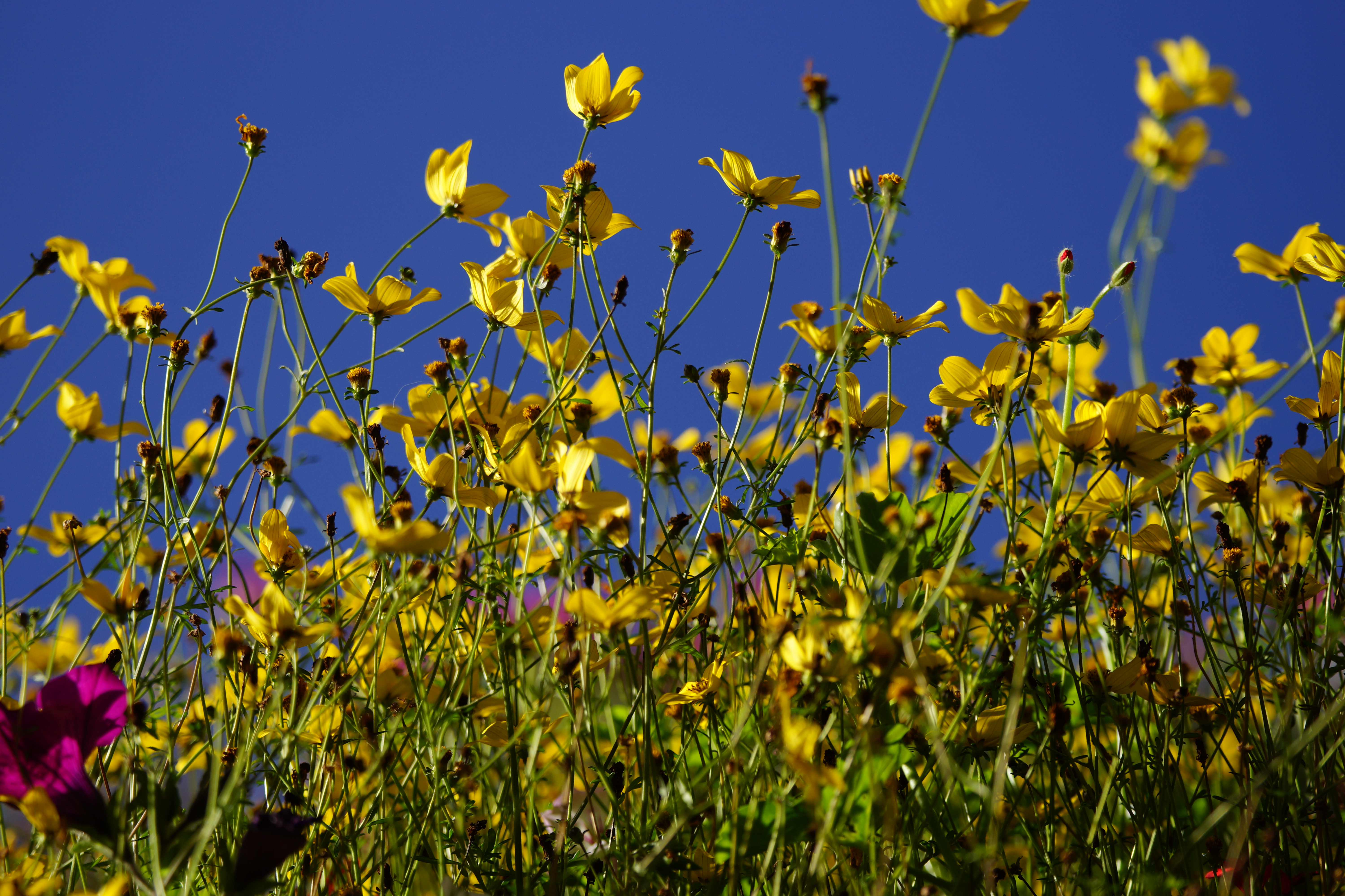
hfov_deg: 13.7
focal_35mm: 150
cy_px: 448
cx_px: 672
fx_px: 5604
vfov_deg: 9.1
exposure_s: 1/800
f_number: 6.3
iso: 200
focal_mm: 150
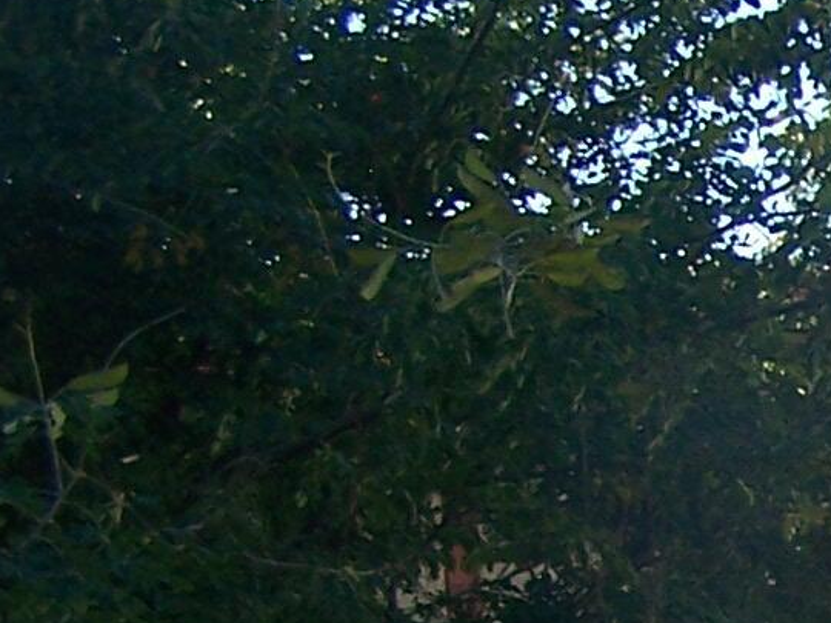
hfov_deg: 10.9
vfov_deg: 9.0
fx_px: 3889
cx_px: 1760
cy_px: 889
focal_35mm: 162
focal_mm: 6.3
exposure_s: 1/250
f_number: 2.8
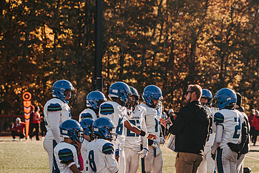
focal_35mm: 169
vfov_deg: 8.1
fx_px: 1217
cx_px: 199
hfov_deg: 12.1
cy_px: 113
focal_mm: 86
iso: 250
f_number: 3.2
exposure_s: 1/2000
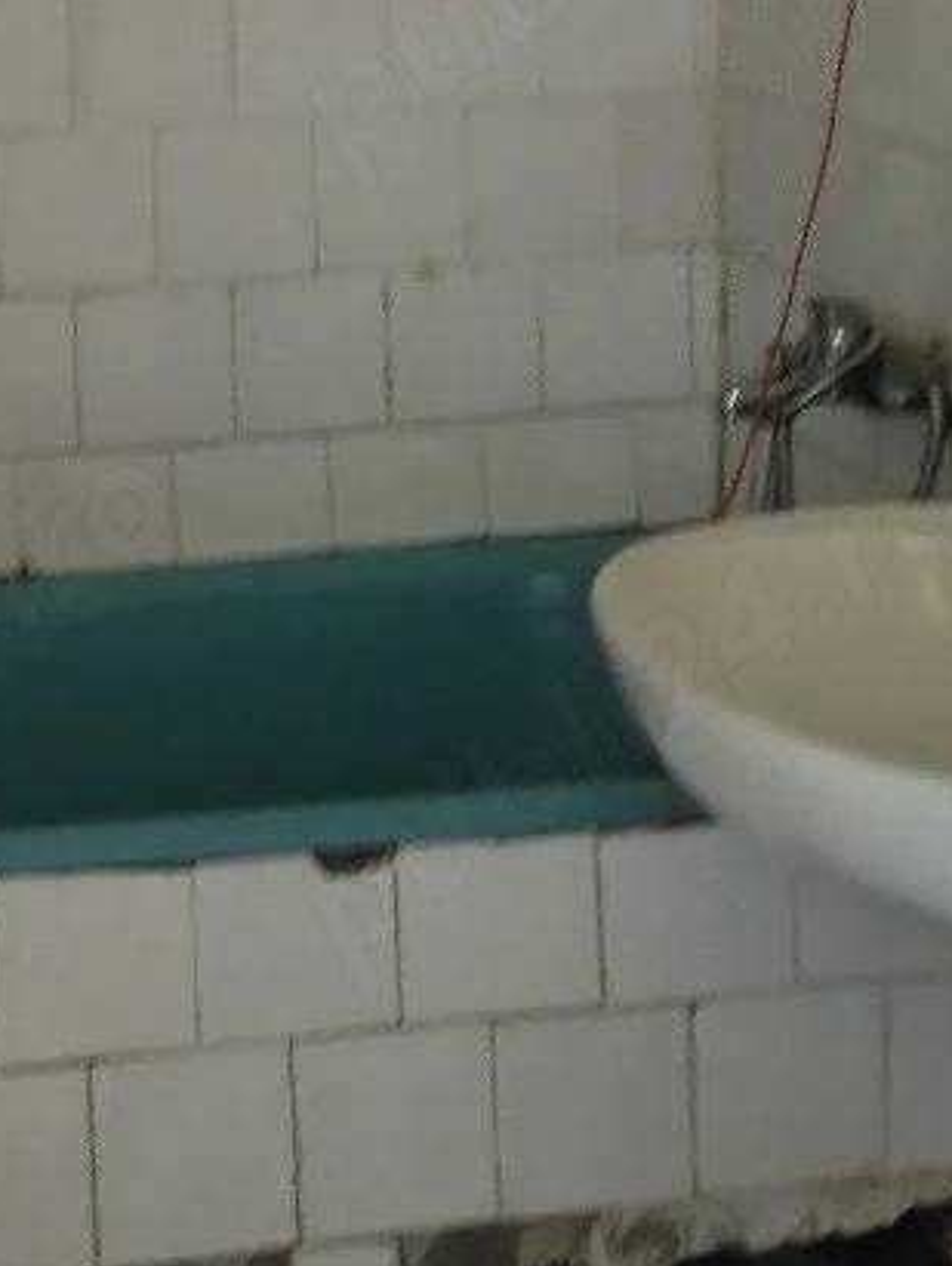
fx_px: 2966
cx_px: 43
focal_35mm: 81
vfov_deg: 23.2
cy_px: 29
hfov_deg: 17.9
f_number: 1.7
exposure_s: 1/33.4
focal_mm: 4.71
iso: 6848
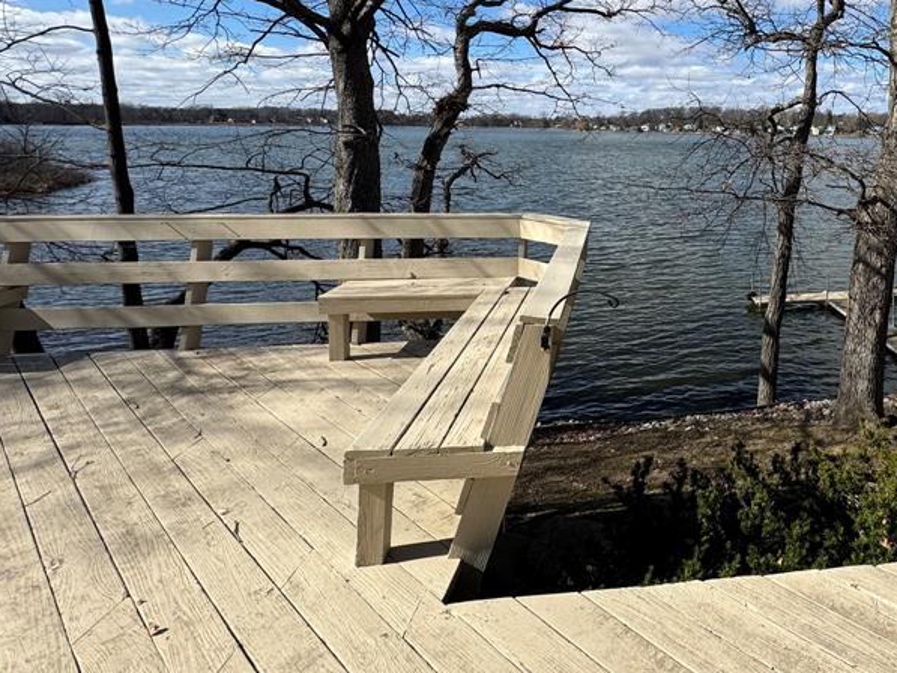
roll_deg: -0.7
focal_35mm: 24
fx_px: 622
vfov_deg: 54.6
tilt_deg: -4.6
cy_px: 180
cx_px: 738
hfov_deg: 64.2
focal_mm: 2.22
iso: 50
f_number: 2.2
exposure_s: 1/1976
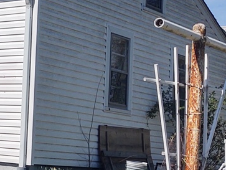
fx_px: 699
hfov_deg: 15.7
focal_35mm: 107
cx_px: -183
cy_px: 68
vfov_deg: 13.9
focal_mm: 4.75
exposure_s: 1/8542
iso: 100
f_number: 1.7
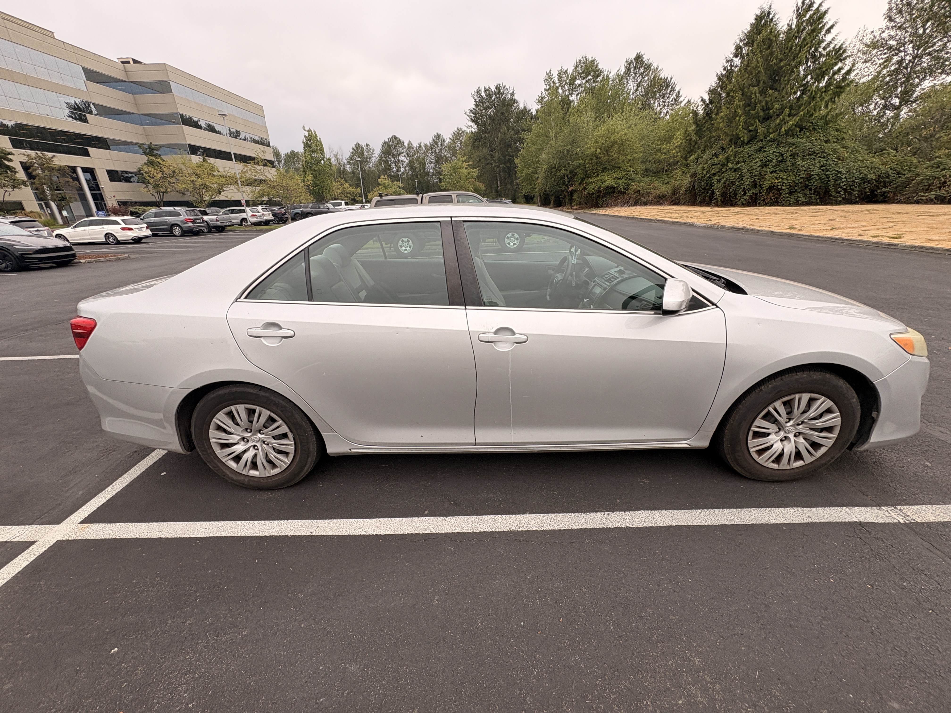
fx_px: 385
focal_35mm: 14
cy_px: 356
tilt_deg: -21.9
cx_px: 476
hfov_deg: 102.1
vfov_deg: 85.7
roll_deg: +2.6
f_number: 2.2
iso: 40
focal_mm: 2.22
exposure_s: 1/225
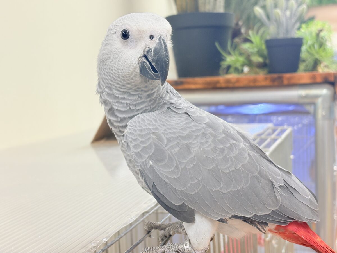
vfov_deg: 28.0
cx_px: 168
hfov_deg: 36.8
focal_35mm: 52
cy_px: 126
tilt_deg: -5.2
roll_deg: +3.0
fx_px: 506
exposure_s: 1/95
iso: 50
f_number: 1.6
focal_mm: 5.96
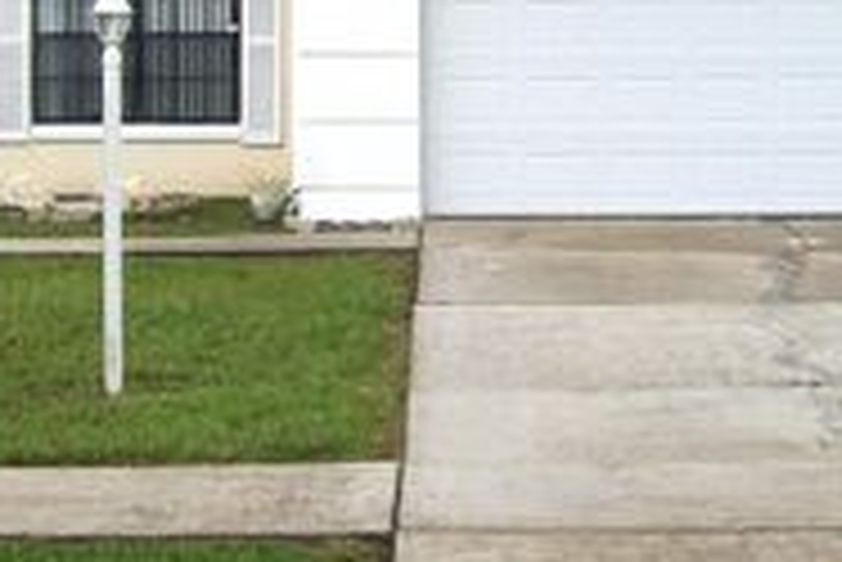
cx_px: 284
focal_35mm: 100
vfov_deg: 13.5
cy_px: 7
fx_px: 2341
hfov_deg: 20.3
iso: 80
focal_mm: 6
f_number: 2.7
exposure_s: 1/400
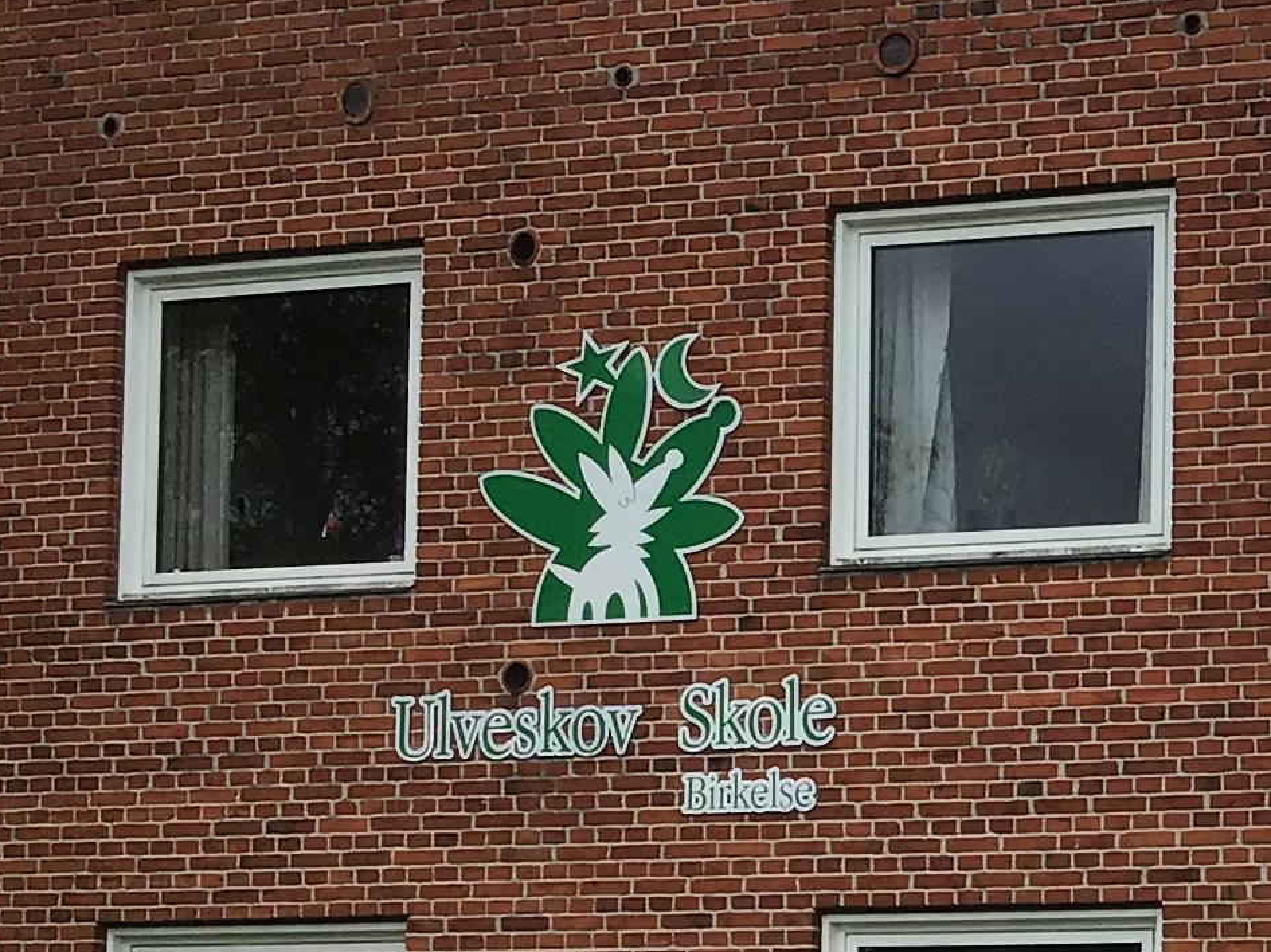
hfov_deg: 17.2
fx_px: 3928
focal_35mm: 107
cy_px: 1090
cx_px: 1682
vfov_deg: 13.5
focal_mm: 3.3
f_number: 2.4
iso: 25
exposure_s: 1/1116
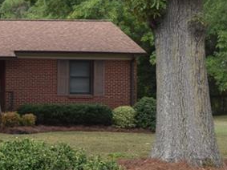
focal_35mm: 94
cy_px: 51
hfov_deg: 18.8
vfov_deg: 15.7
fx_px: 616
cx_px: -97
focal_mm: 18
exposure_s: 1/250
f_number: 8
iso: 280
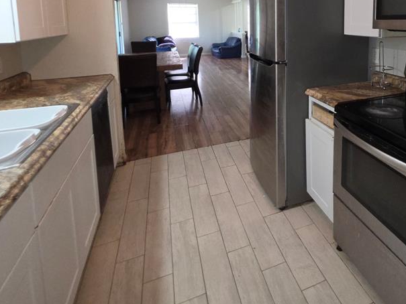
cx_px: 285
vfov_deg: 56.0
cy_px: 54
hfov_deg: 72.9
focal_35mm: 22
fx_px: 258
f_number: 1.9
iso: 200
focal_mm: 2.2
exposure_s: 1/60
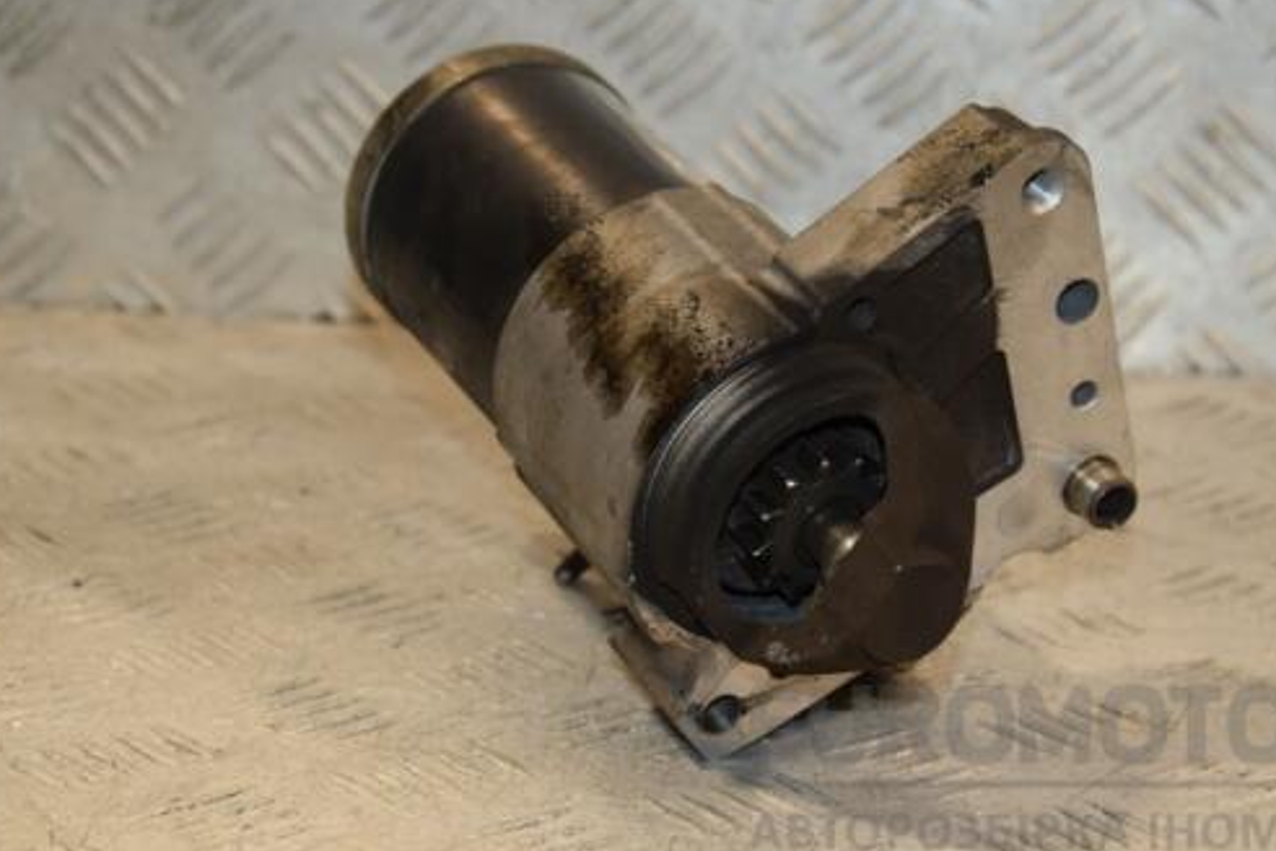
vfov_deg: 12.9
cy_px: 379
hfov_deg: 19.3
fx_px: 3757
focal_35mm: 106
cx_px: 700
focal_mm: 58
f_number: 6.3
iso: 800
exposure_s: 1/200
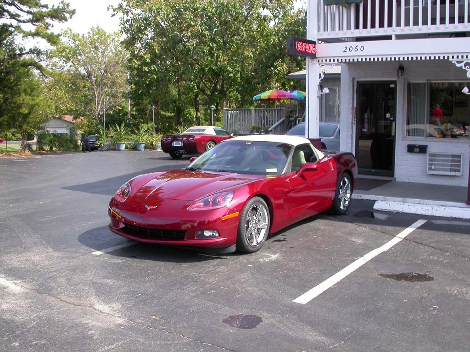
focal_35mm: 38
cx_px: 235
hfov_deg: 49.0
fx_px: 516
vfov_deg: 37.7
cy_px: 176
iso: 100
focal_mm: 7.85
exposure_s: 1/164
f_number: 5.3
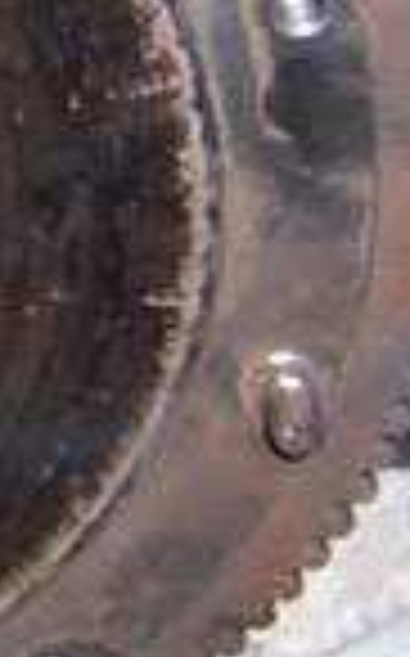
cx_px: -806
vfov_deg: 13.3
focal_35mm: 153
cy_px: -153
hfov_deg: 7.5
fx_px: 2741
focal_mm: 5.5
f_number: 2.8
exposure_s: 1/60
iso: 80
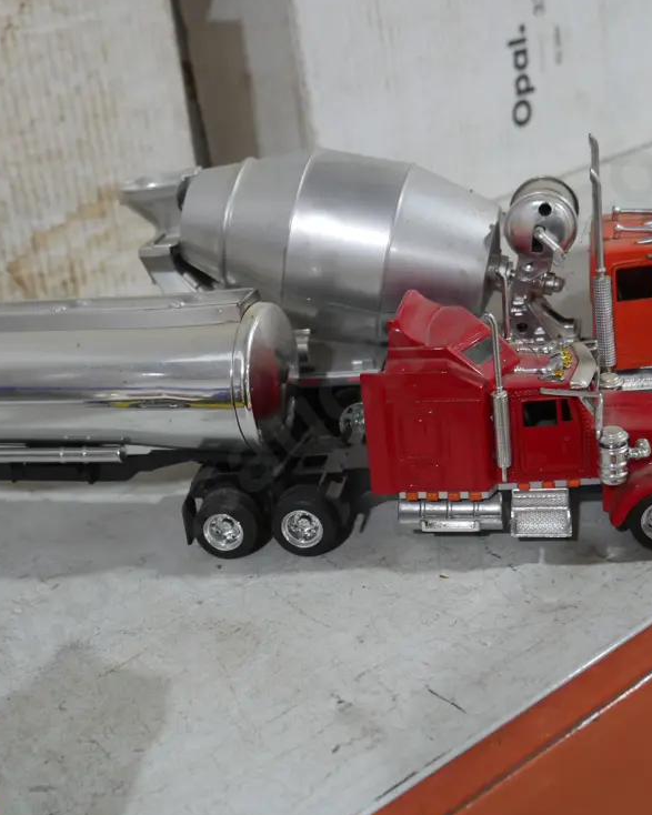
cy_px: 422
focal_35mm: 49
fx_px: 1182
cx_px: 307
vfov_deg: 38.0
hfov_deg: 30.8
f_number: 4
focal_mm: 18
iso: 800
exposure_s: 1/60
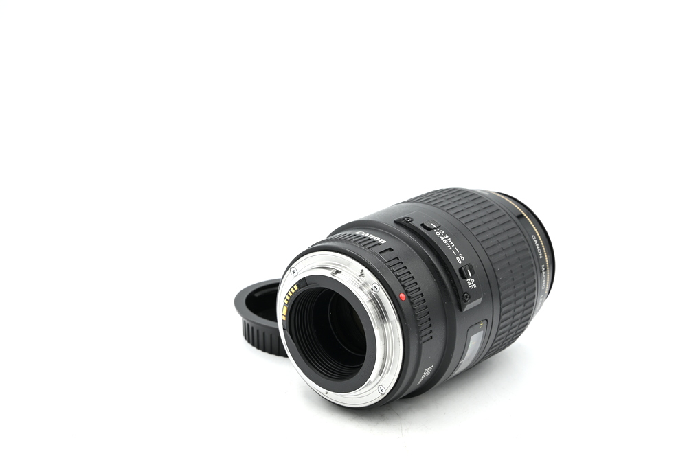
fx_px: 1202
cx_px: 344
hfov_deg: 31.9
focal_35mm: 63
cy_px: 229
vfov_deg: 21.6
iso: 100
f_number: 14
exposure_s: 1/13
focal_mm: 63
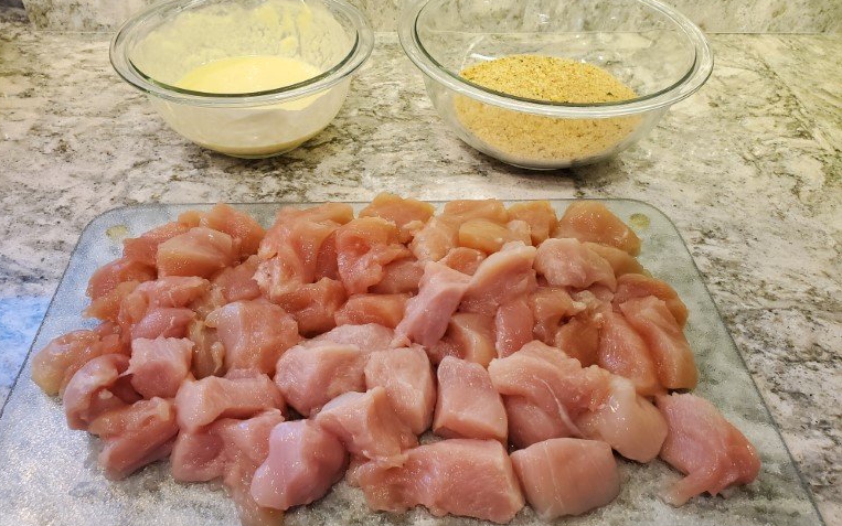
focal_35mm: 28
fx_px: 643
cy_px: 241
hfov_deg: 66.5
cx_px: 415
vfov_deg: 44.5
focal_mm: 4.3
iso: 200
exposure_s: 1/59
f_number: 2.4
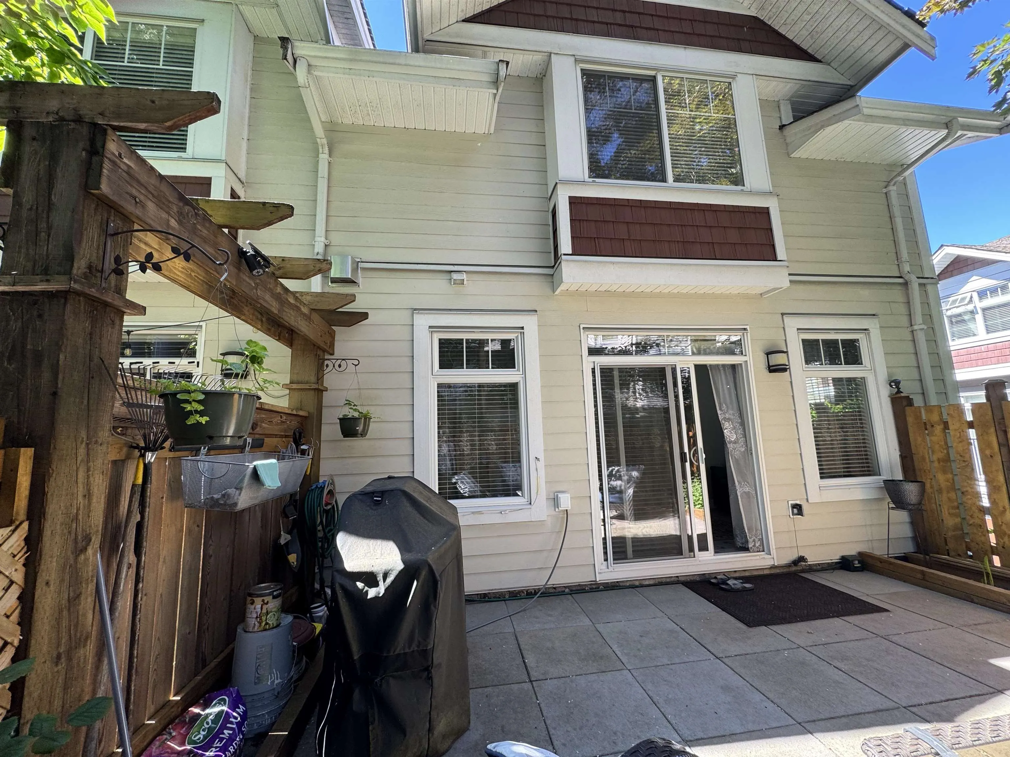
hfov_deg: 102.1
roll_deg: +2.2
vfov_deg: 85.7
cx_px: 505
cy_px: 378
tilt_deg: +8.0
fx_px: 408
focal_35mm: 14
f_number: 2.2
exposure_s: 1/99
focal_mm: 2.22
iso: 50
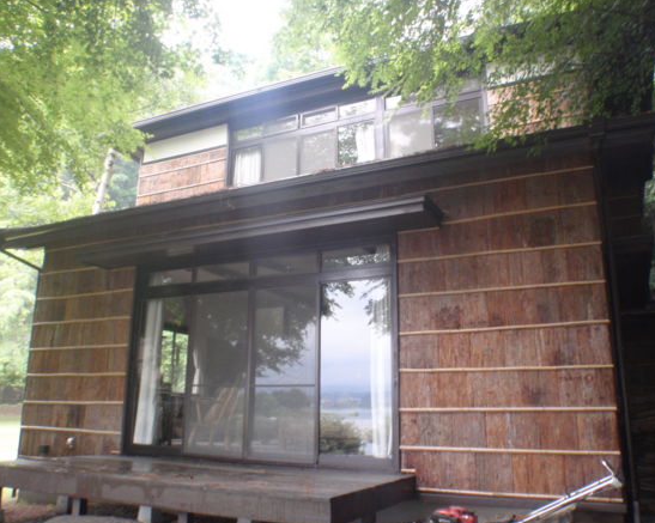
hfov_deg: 58.8
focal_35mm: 30
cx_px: 320
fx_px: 581
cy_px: 264
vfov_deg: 48.5
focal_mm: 5
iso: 200
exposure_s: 1/30
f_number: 3.5
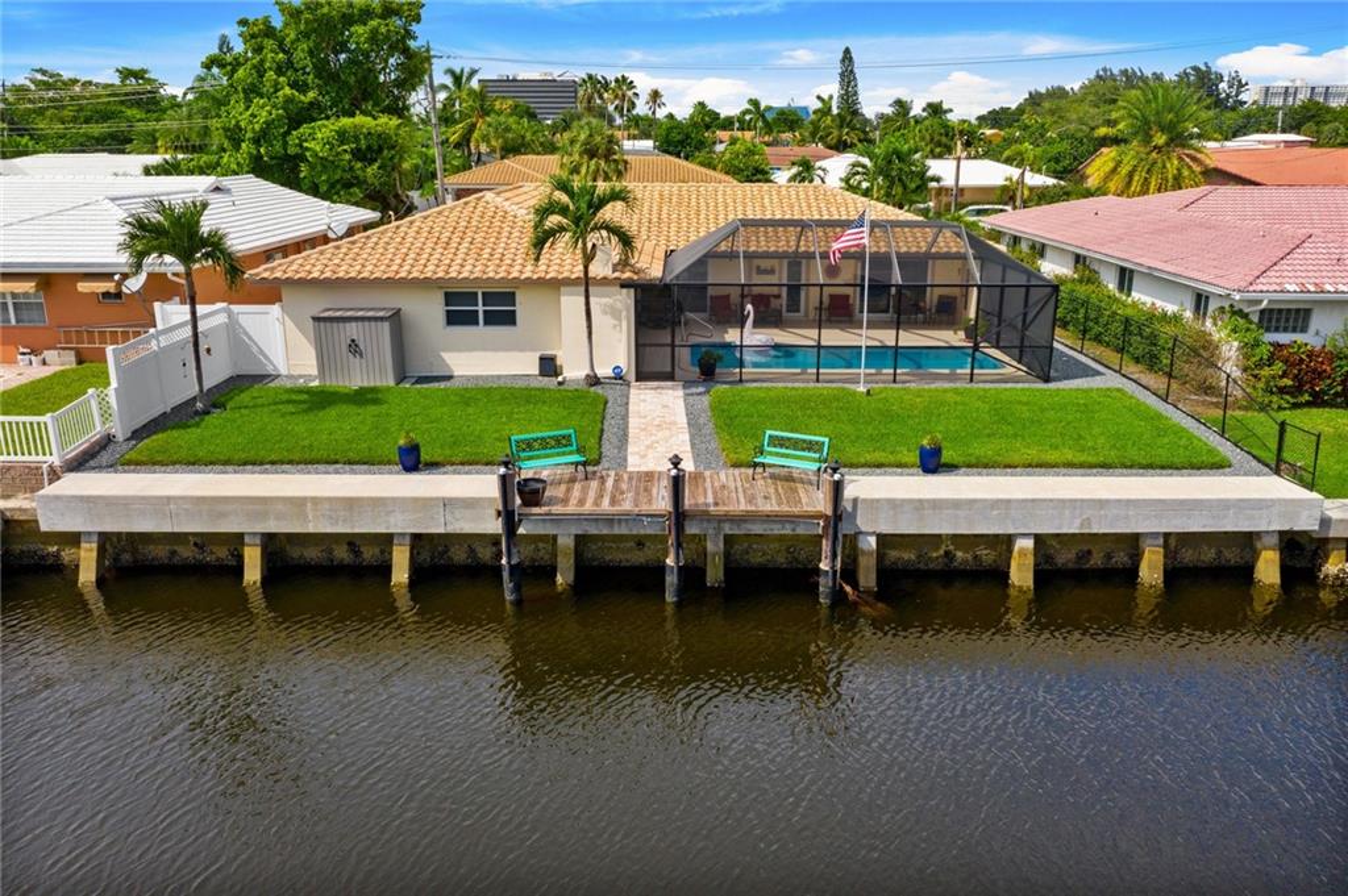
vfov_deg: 46.3
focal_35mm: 28
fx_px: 1048
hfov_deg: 65.5
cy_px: 448
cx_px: 674
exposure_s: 1/500
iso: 100
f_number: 5.6
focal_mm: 10.26
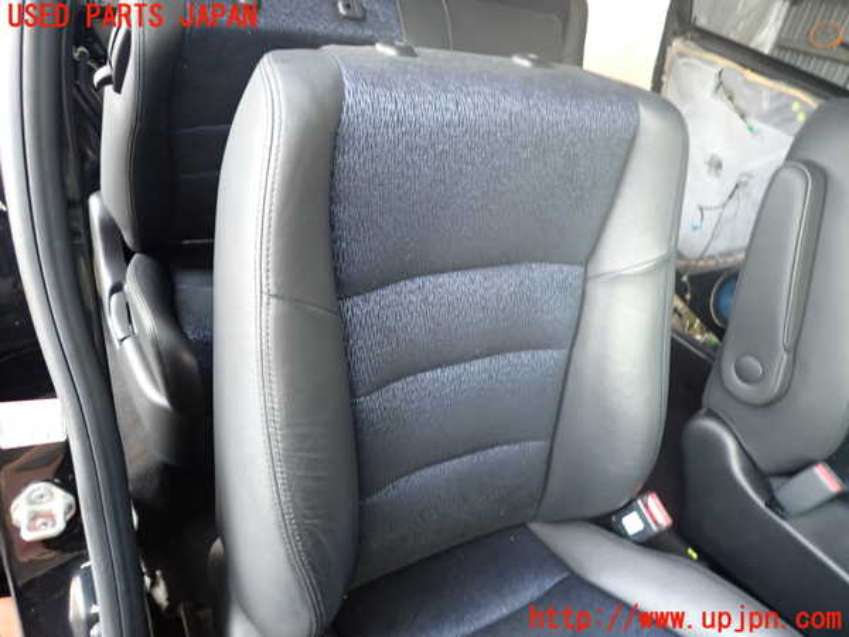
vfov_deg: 54.9
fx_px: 613
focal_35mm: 25
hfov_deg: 69.4
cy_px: 318
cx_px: 424
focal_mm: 4.5
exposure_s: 1/30
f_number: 2
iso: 200
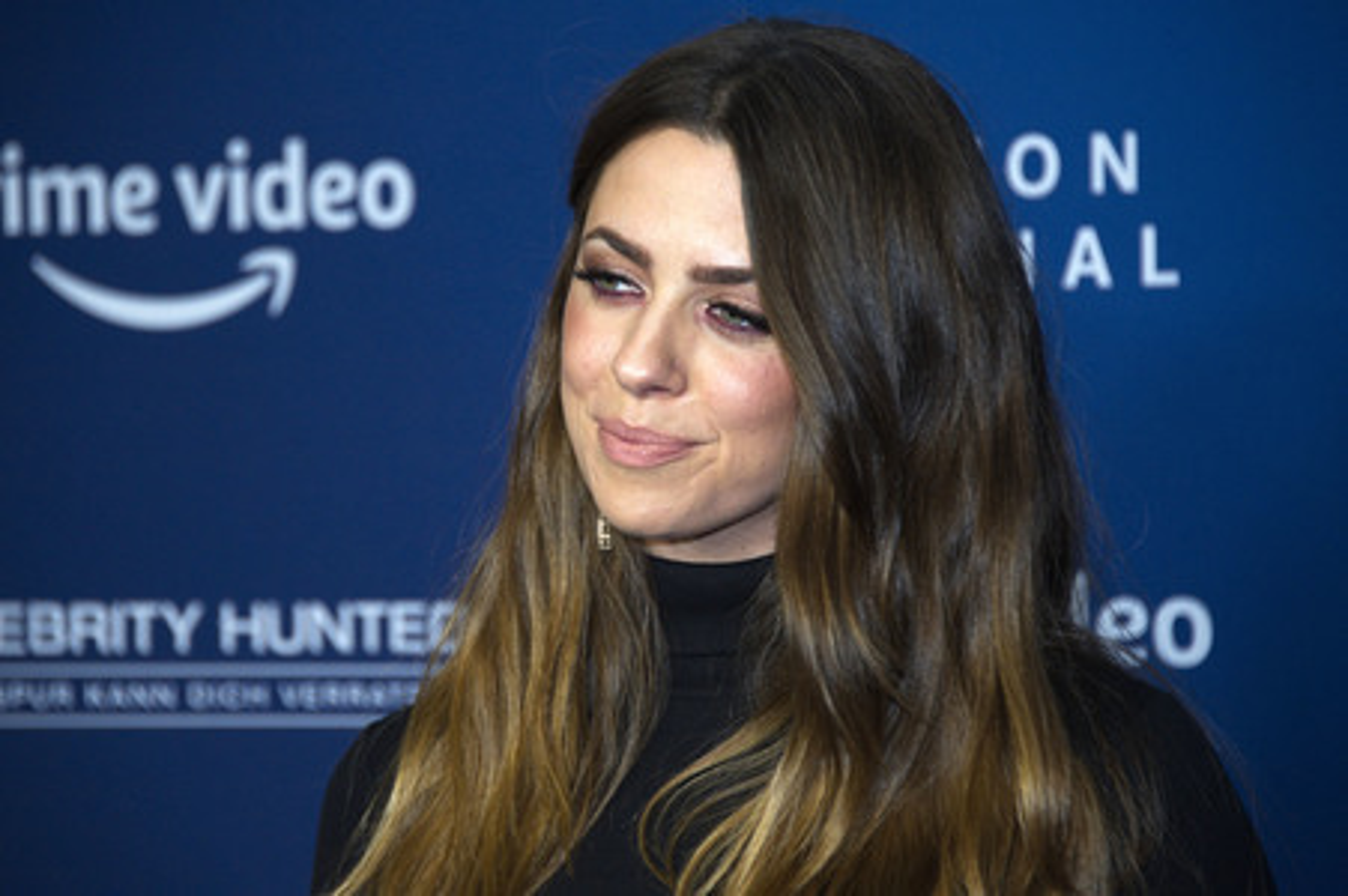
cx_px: 674
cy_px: 448
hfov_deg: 9.8
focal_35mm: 210
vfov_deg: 6.5
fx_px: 7857
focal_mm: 210
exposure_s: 1/200
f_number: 5.6
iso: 1600
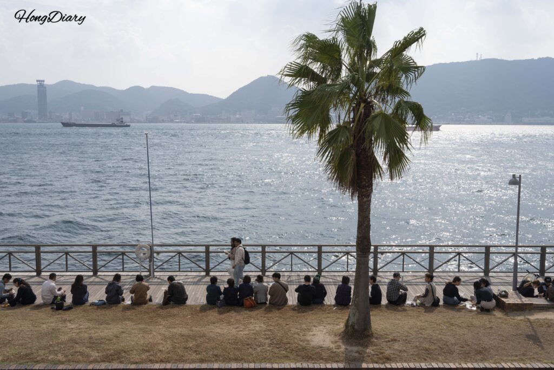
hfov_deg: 54.4
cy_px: 185
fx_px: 539
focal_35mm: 35
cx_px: 277
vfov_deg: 37.9
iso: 100
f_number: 11
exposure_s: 1/320
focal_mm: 35
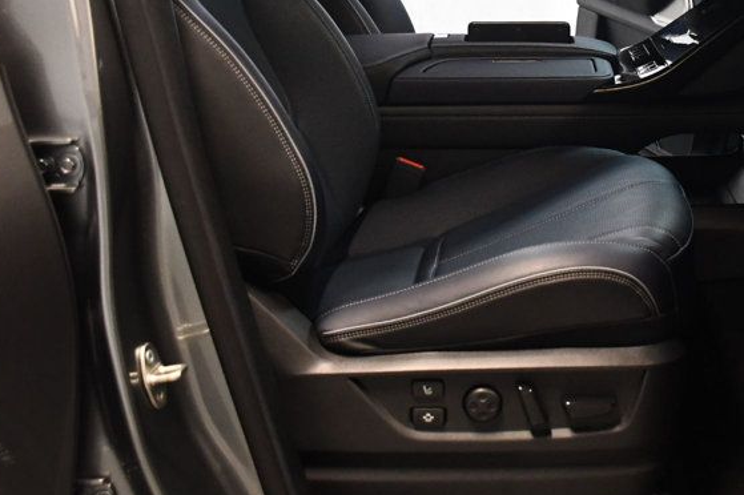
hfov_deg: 35.5
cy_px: 69
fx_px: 1136
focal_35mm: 55
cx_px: 555
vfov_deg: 24.0
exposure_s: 1/100
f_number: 3.5
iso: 3200
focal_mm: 20
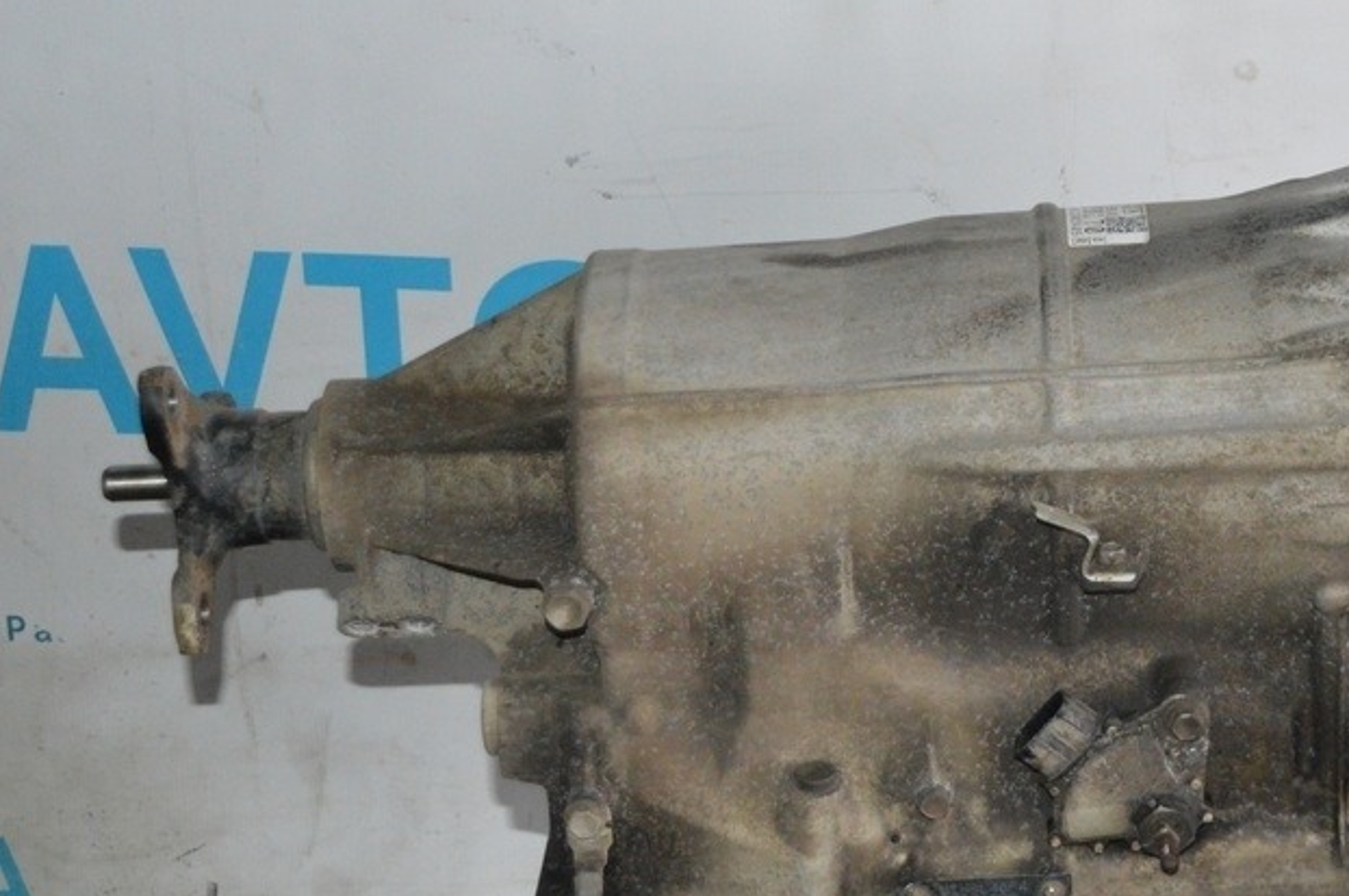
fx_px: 3144
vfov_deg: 16.2
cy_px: 335
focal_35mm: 84
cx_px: 1076
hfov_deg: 23.9
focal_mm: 34
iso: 2500
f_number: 4.5
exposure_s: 1/60
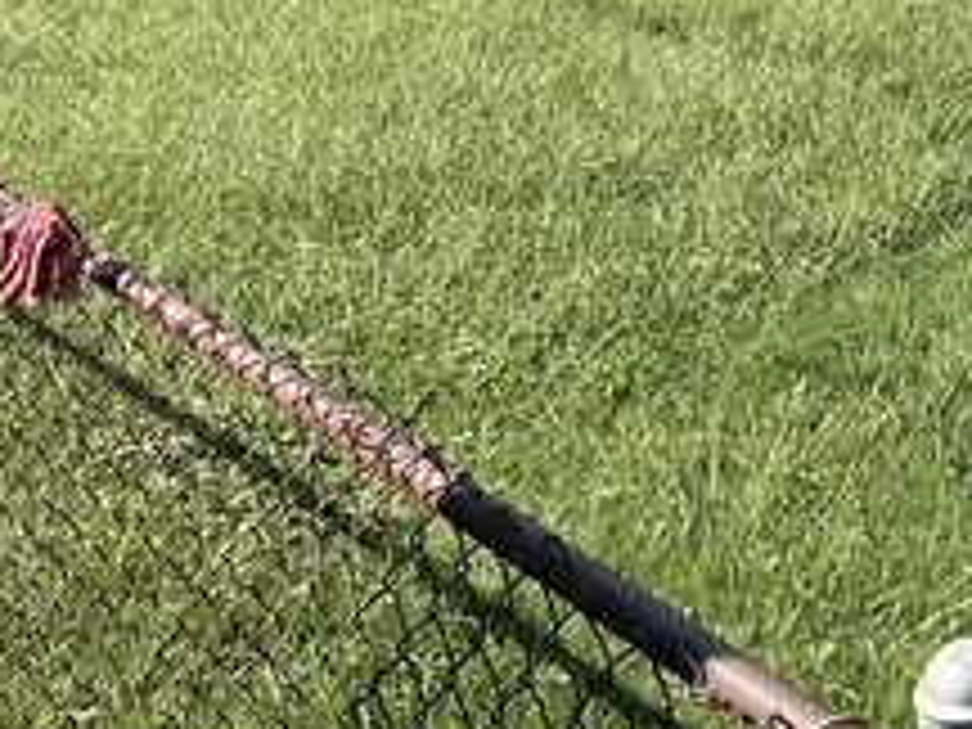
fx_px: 2415
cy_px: -256
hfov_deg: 21.7
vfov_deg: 16.1
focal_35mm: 86
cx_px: 1048
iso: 16
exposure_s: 1/1035
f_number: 1.8
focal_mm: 3
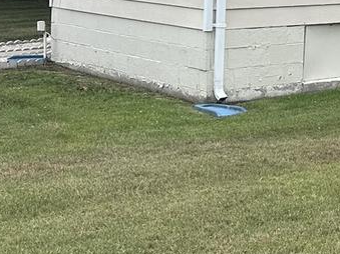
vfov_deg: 13.9
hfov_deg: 16.2
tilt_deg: +1.0
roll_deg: -0.4
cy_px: -81
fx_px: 1001
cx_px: 616
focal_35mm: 102
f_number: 1.78
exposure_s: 1/3597
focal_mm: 6.86
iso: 80
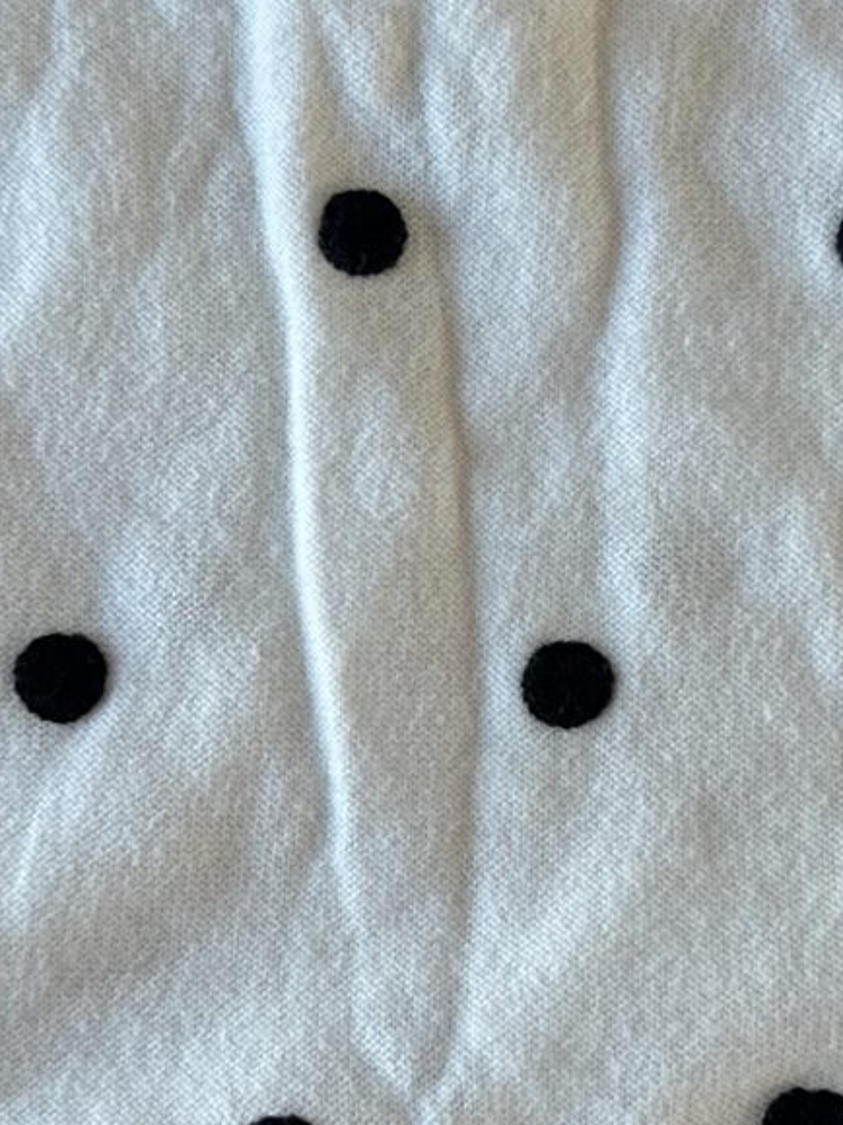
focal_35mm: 92
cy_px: 587
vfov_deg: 21.3
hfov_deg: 16.1
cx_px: 381
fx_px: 2988
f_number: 1.5
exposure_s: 1/121
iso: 64
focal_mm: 5.7
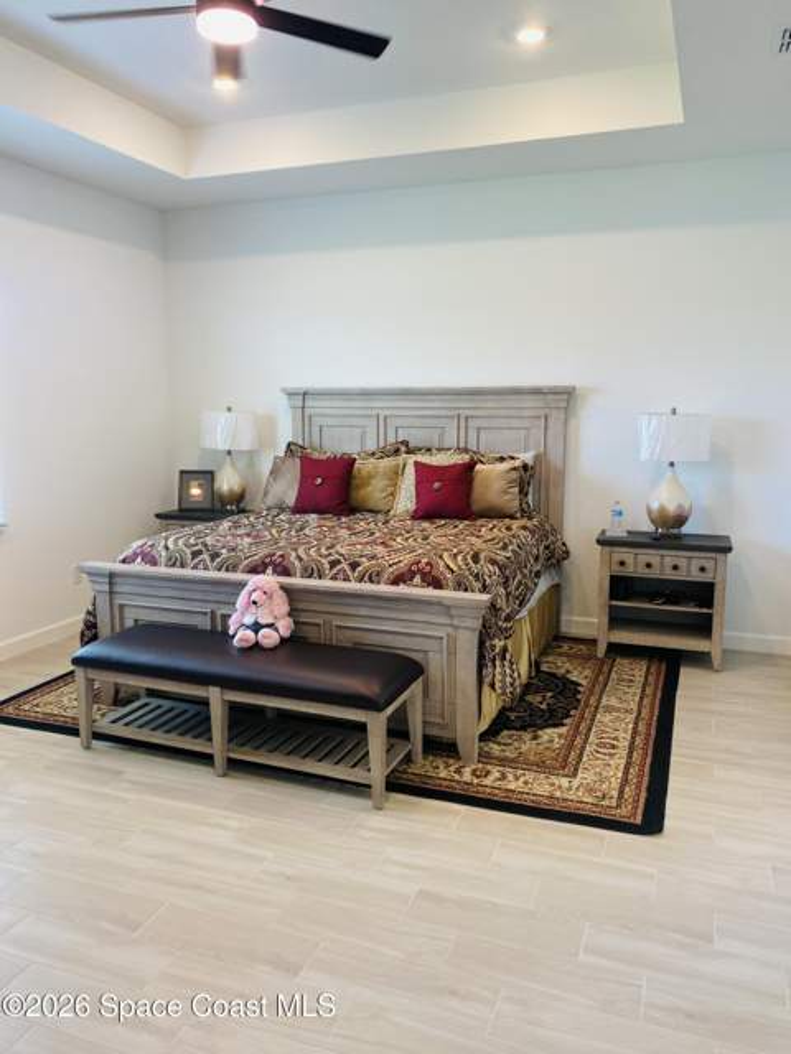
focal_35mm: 26
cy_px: 527
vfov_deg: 67.3
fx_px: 792
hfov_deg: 53.1
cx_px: 396
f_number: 1.8
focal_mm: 4.25
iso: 64
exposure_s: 1/60
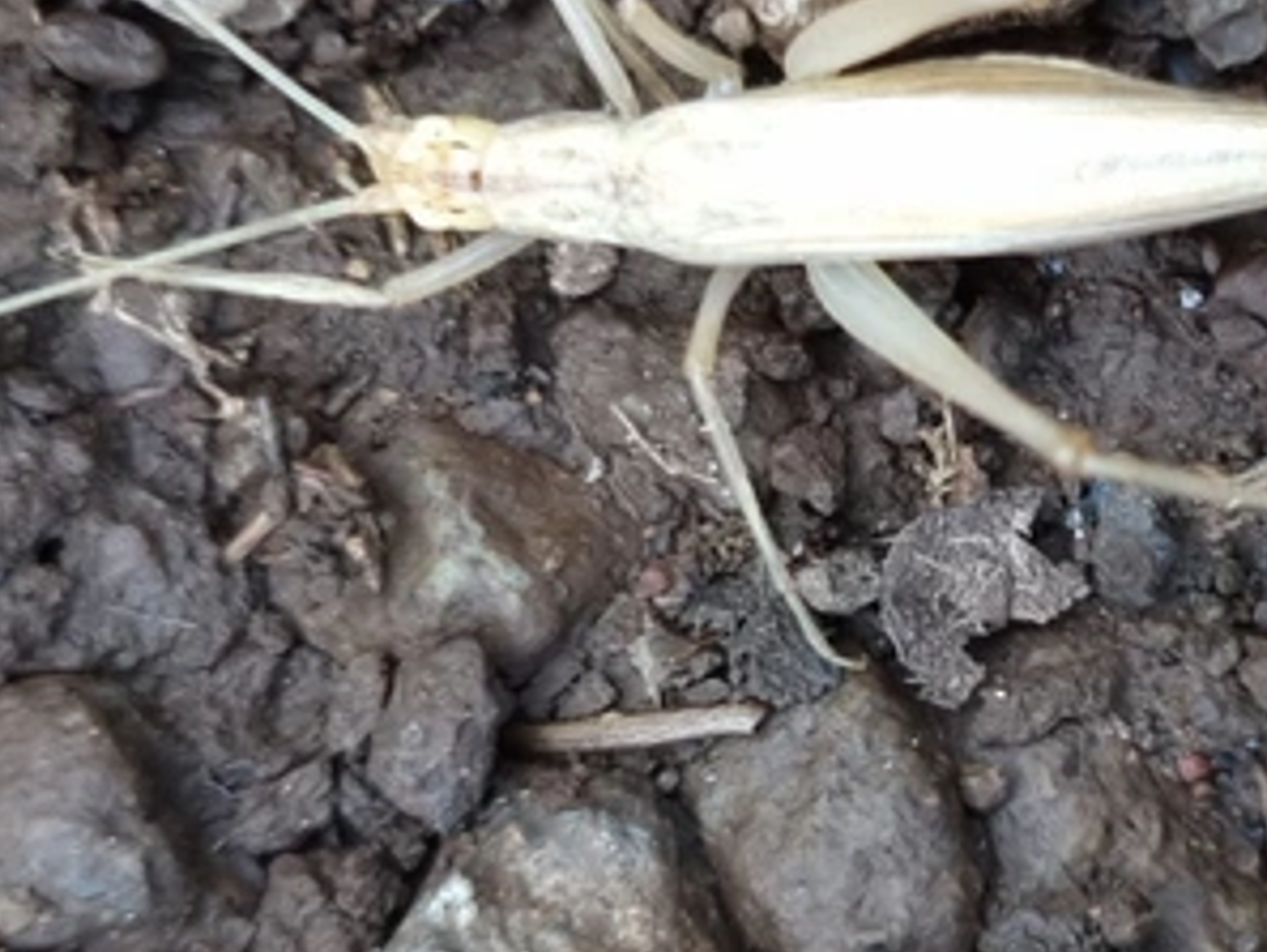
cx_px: 815
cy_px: 184
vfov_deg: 25.6
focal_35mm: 56
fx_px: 2051
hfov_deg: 34.1
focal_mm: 5.4
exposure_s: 1/50
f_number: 1.8
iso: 125
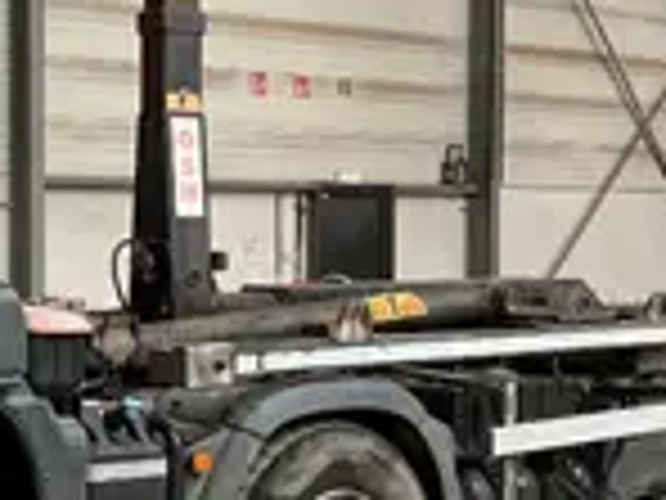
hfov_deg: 20.4
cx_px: 68
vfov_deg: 15.7
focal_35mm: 94
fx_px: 1809
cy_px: 306
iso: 80
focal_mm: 3
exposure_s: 1/60
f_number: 1.8
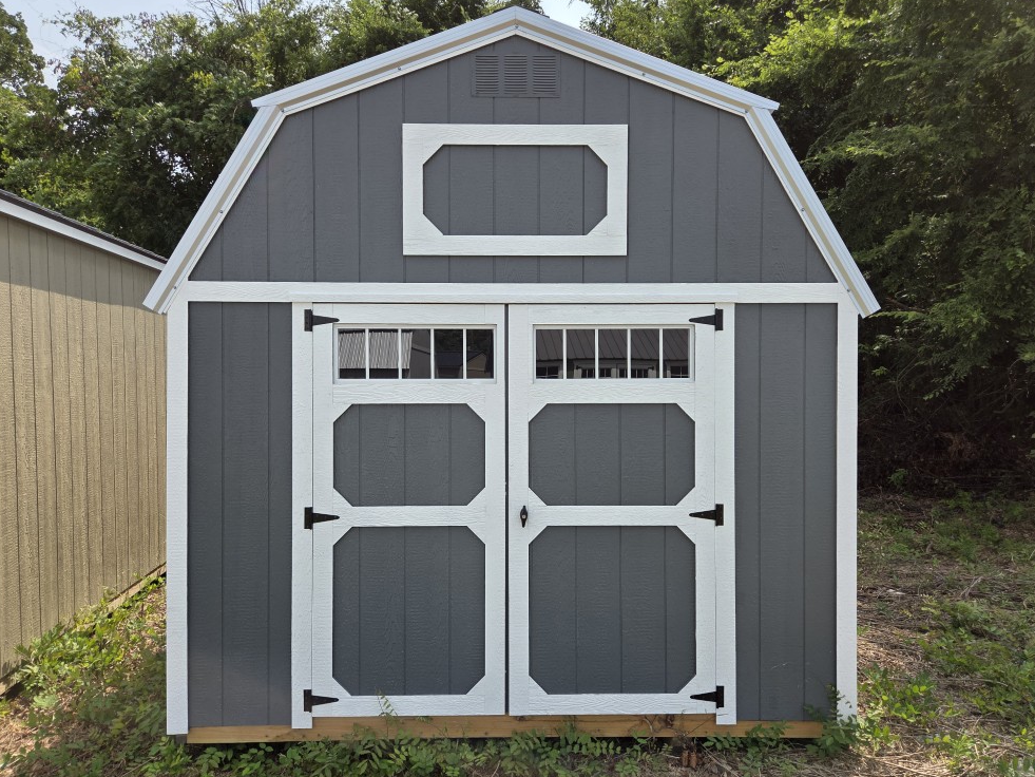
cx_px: 528
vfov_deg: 56.8
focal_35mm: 24
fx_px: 718
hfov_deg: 71.6
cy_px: 391
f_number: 1.8
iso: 80
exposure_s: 1/3034
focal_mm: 5.4
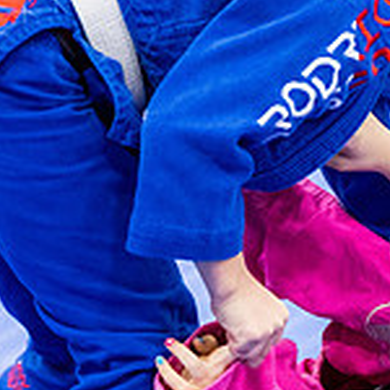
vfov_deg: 4.4
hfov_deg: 4.4
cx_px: 398
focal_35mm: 394
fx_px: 5022
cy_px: 264
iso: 5000
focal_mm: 120
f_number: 2.8
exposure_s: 1/500
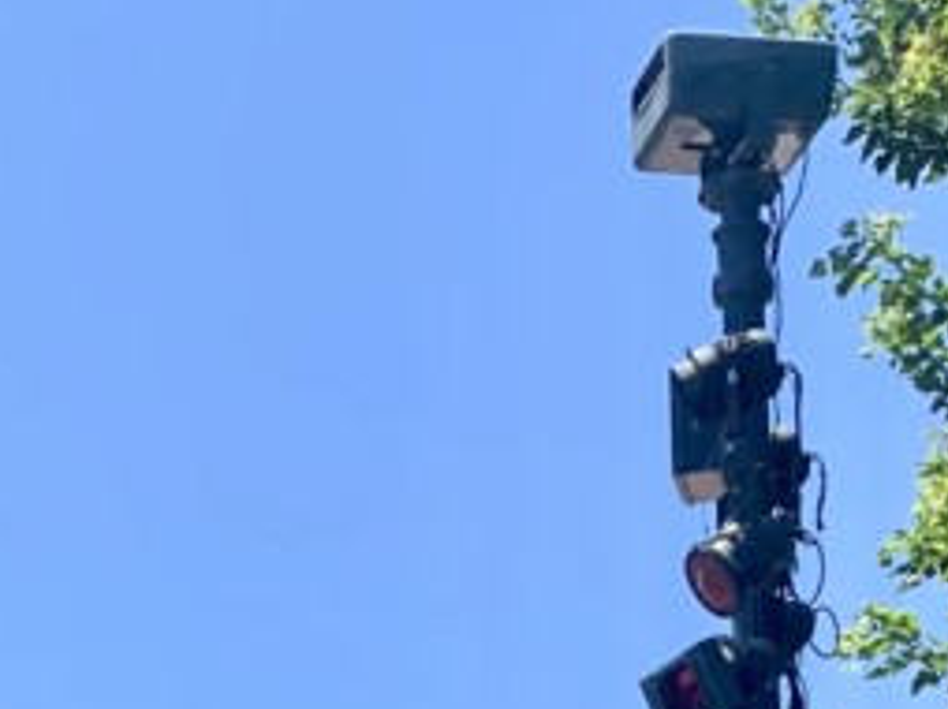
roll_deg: +0.1
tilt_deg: +6.8
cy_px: 1425
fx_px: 3365
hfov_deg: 15.7
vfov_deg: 10.9
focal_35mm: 123
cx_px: 11
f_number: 1.8
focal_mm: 4.25
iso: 25
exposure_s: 1/1634
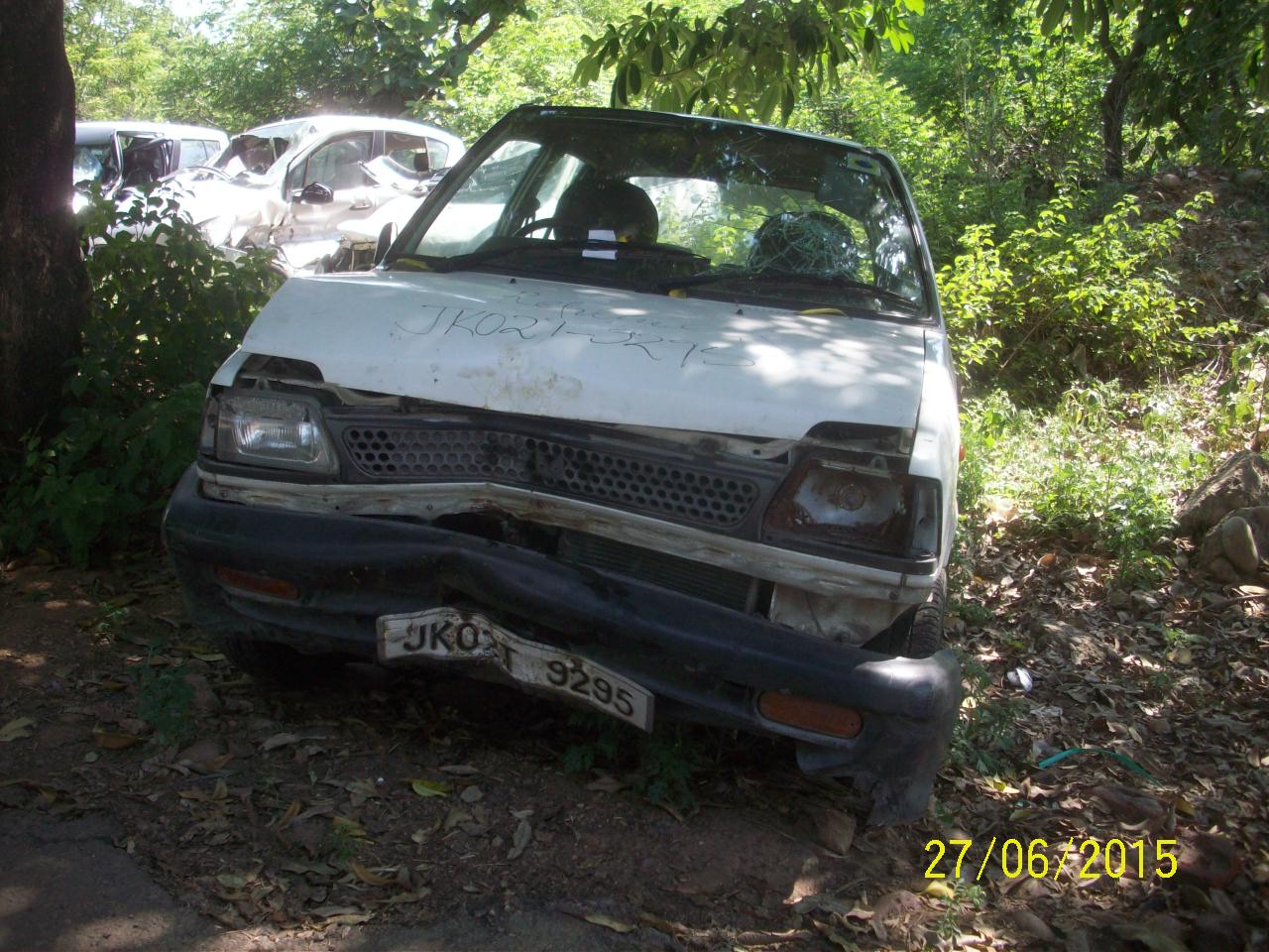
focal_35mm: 37
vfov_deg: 38.7
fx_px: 1356
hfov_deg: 50.1
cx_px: 634
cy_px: 476
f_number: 2.8
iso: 80
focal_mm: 6.2
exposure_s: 1/178
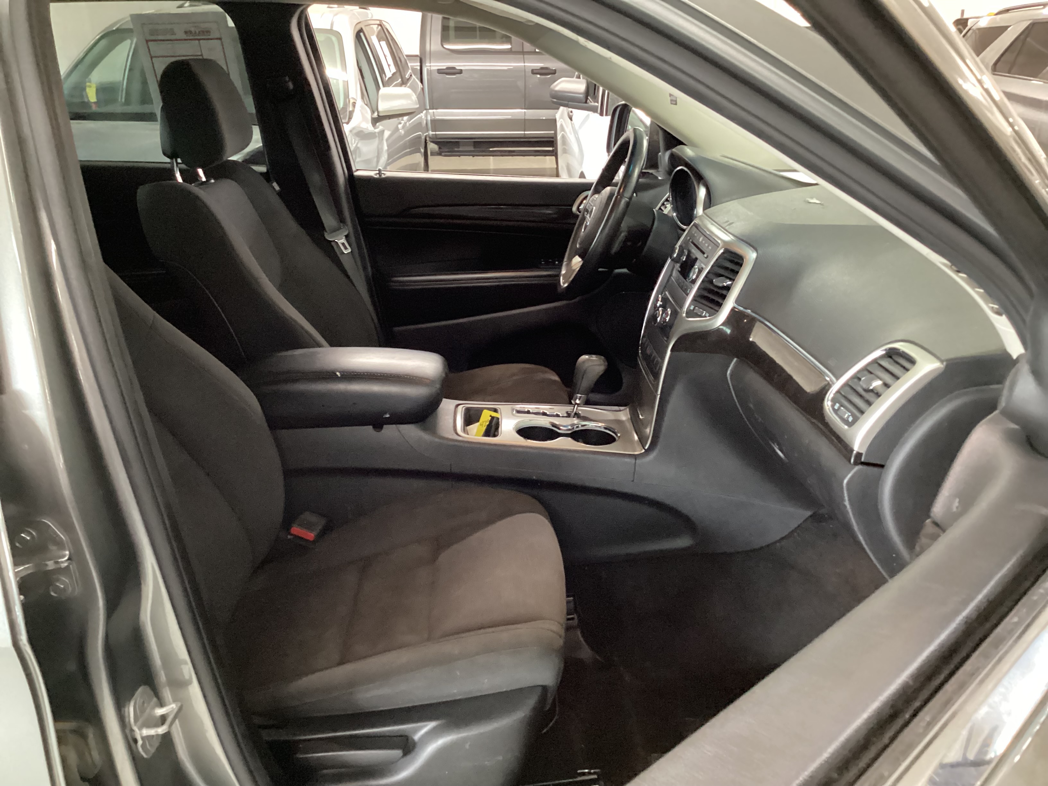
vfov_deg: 45.4
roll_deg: +1.3
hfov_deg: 58.4
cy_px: 393
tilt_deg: -21.9
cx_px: 524
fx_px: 939
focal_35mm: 31
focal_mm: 3.3
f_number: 2.4
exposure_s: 1/25
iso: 640
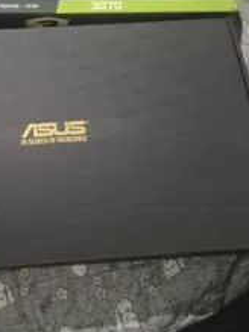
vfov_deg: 43.7
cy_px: 94
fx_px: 403
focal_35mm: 42
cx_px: 39
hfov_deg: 33.0
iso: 2000
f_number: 1.8
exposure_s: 1/60
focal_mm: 5.4
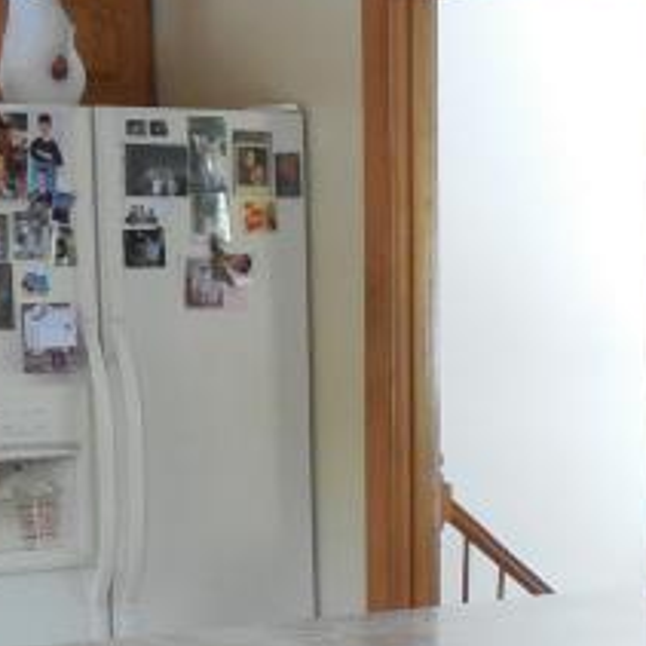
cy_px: 695
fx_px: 2259
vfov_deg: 15.9
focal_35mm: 107
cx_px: 248
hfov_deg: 16.3
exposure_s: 1/20
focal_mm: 4.5
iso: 400
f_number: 3.3
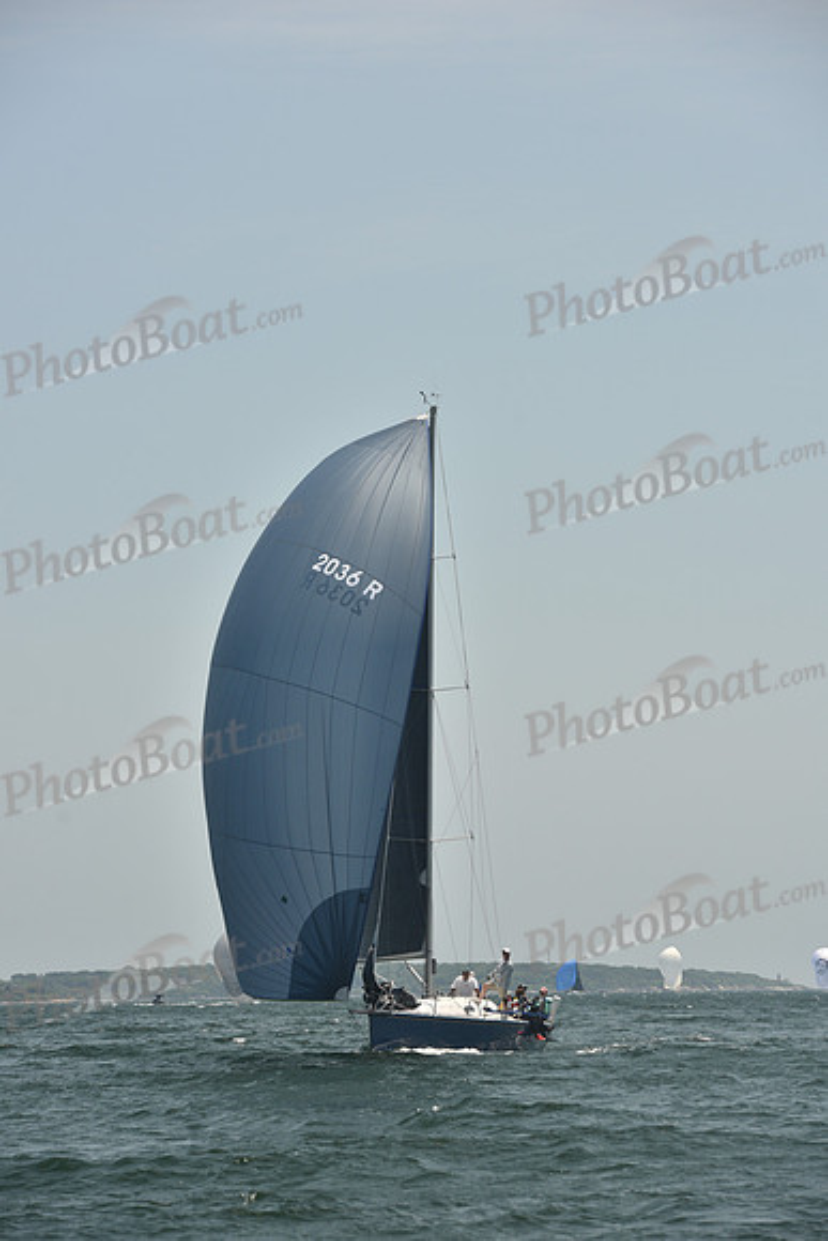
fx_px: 4206
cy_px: 620
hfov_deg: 11.2
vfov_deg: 16.8
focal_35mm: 122
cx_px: 414
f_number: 7.1
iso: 250
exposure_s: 1/640
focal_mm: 122
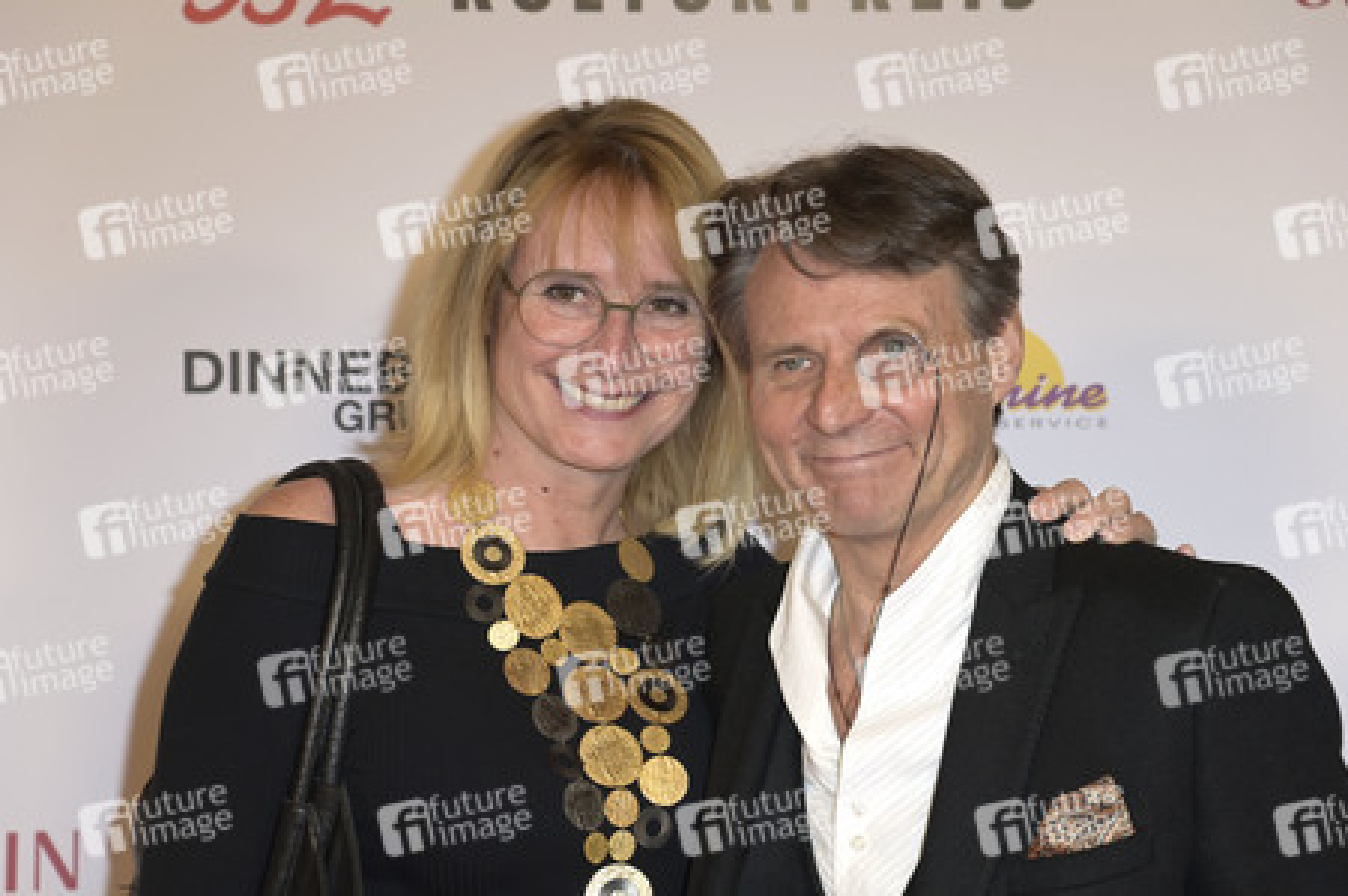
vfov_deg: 11.4
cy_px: 448
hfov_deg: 17.1
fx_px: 4490
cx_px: 674
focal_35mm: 120
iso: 640
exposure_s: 1/160
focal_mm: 120
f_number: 5.6
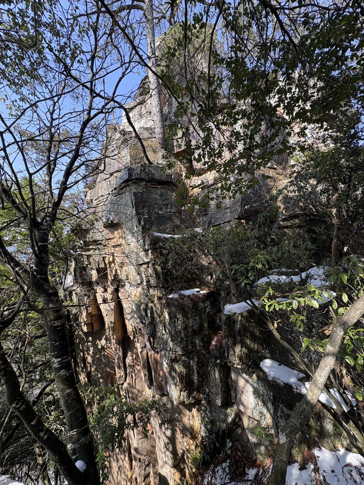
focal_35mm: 14
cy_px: 242
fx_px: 196
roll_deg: -0.9
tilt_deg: +5.5
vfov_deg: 102.1
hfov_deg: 85.7
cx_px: 182
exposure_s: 1/233
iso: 50
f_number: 2.2
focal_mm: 2.22
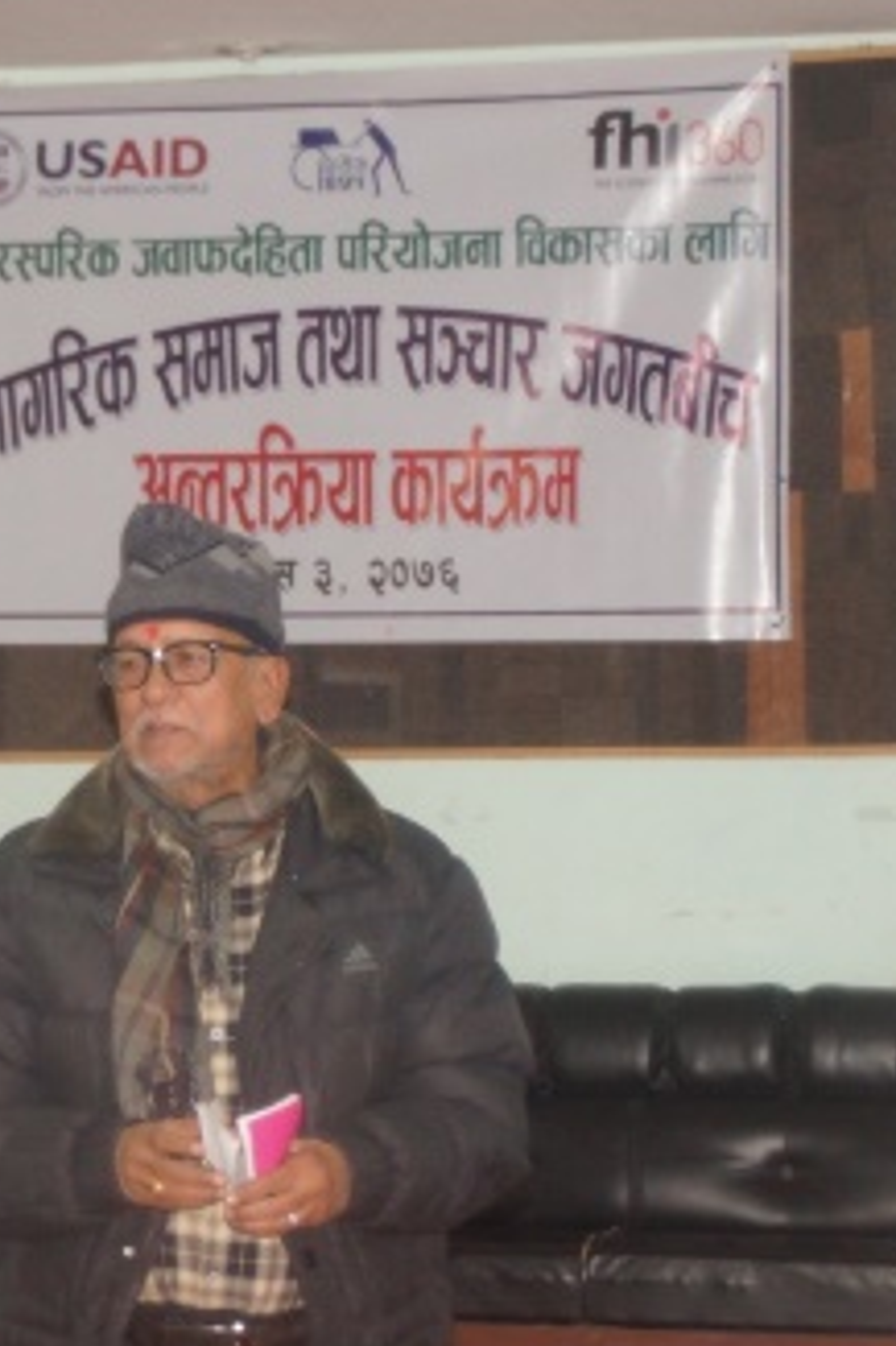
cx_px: 198
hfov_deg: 9.3
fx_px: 5493
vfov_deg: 14.0
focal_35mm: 147
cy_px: 749
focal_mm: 50
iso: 1250
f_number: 4.5
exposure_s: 1/60
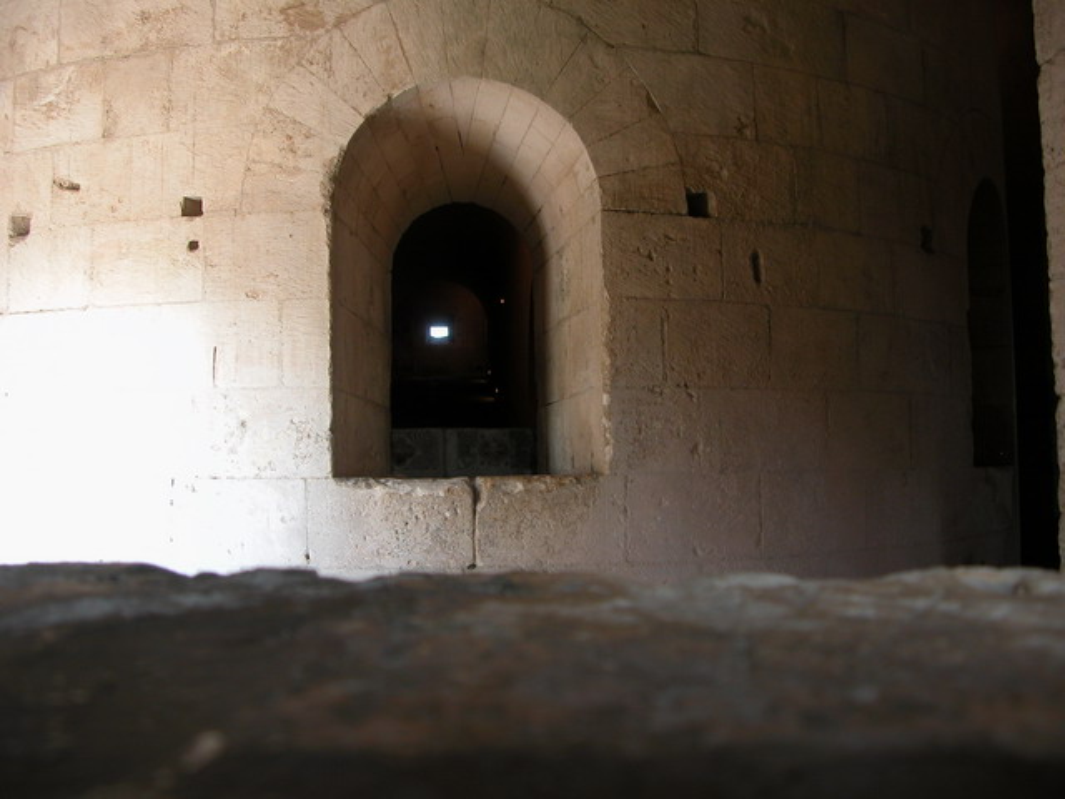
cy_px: 400
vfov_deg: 40.7
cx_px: 532
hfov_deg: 52.6
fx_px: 1077
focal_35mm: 35
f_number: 2.8
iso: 100
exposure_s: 1/24.9
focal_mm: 8.9
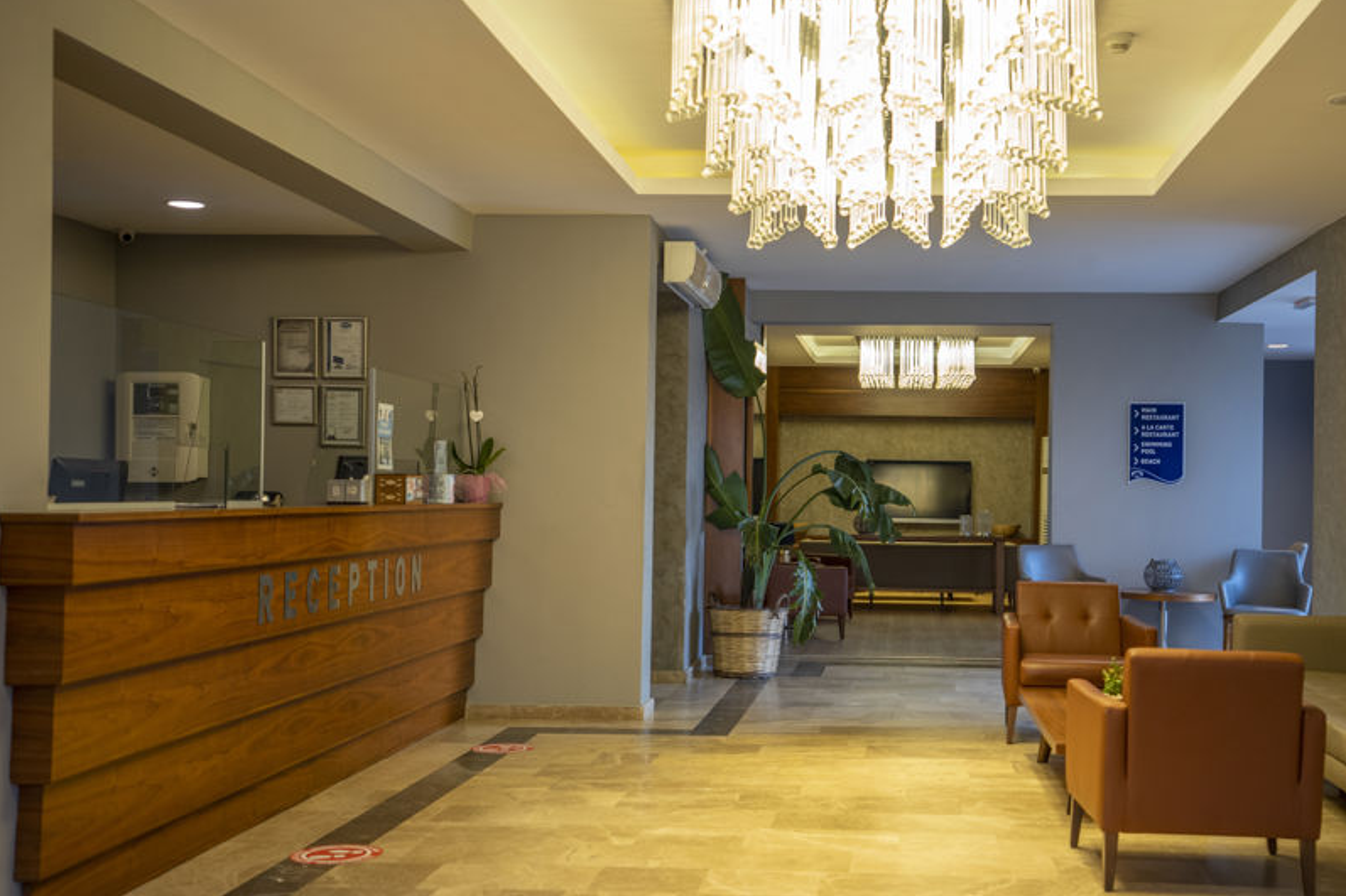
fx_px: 1682
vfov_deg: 29.9
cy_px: 461
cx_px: 807
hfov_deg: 43.4
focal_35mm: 45
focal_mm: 35
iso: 800
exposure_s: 1/125
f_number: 2.8
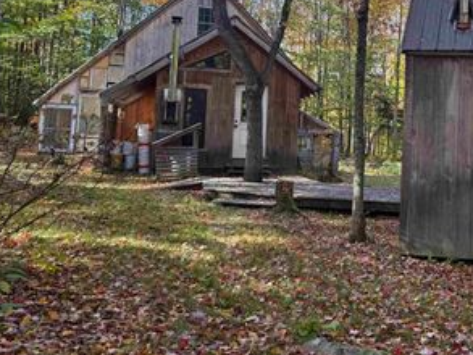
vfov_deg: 34.4
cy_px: 90
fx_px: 560
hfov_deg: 43.2
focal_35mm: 41
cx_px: 391
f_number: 1.78
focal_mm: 6.76
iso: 80
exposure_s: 1/374
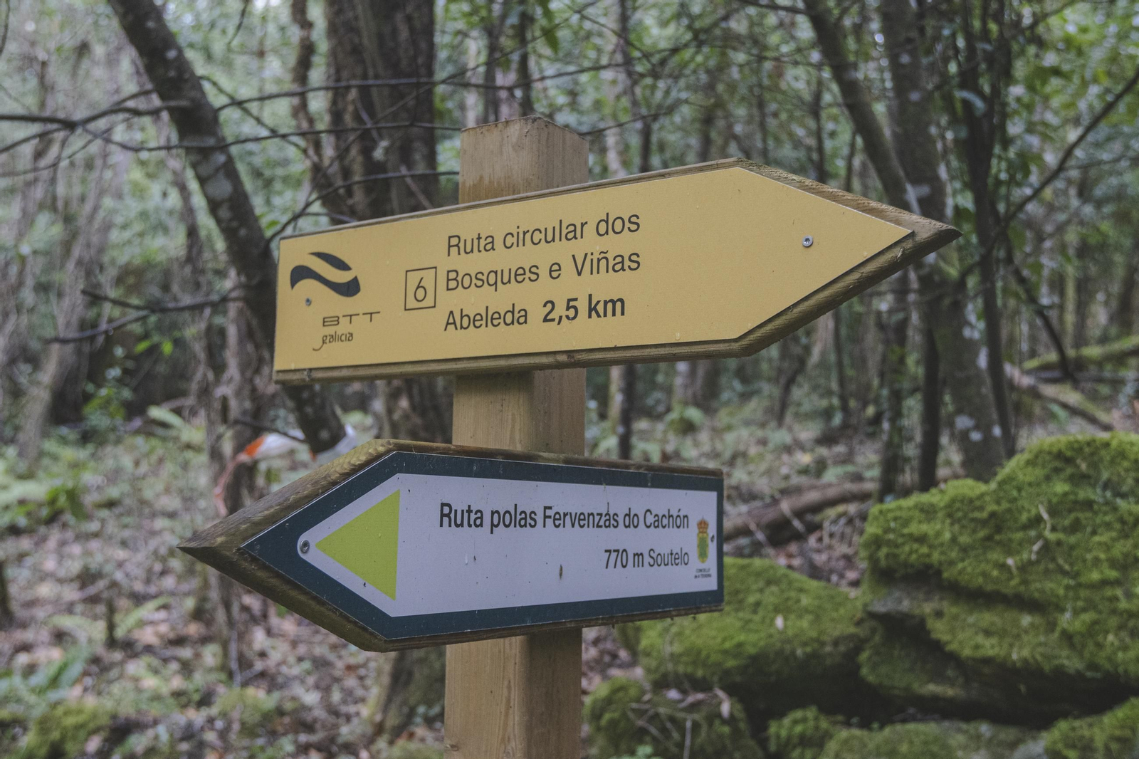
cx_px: 570
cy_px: 380
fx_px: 1170
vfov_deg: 35.9
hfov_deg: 51.9
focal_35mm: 37
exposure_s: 1/160
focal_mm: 25
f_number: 3.5
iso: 3200
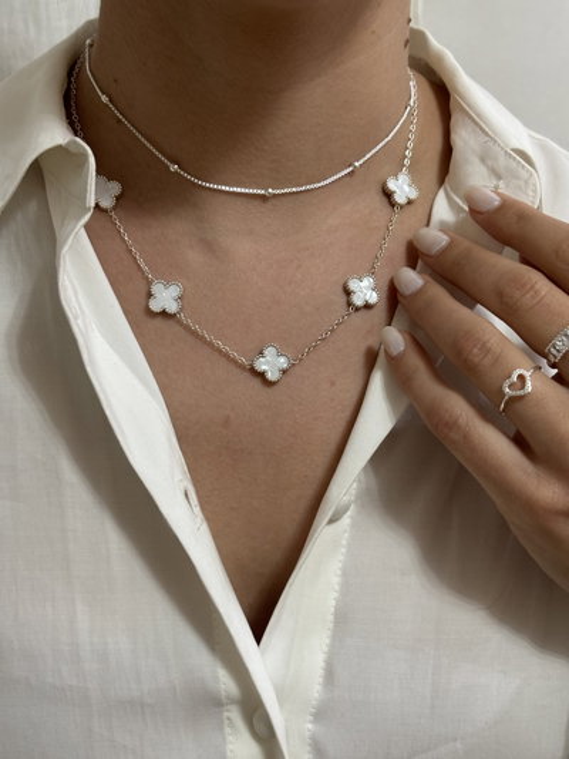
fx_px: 1139
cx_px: 284
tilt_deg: -16.4
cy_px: 380
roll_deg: -4.1
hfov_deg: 28.0
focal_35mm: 52
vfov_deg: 36.8
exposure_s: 1/33
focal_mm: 5.96
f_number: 1.6
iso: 125
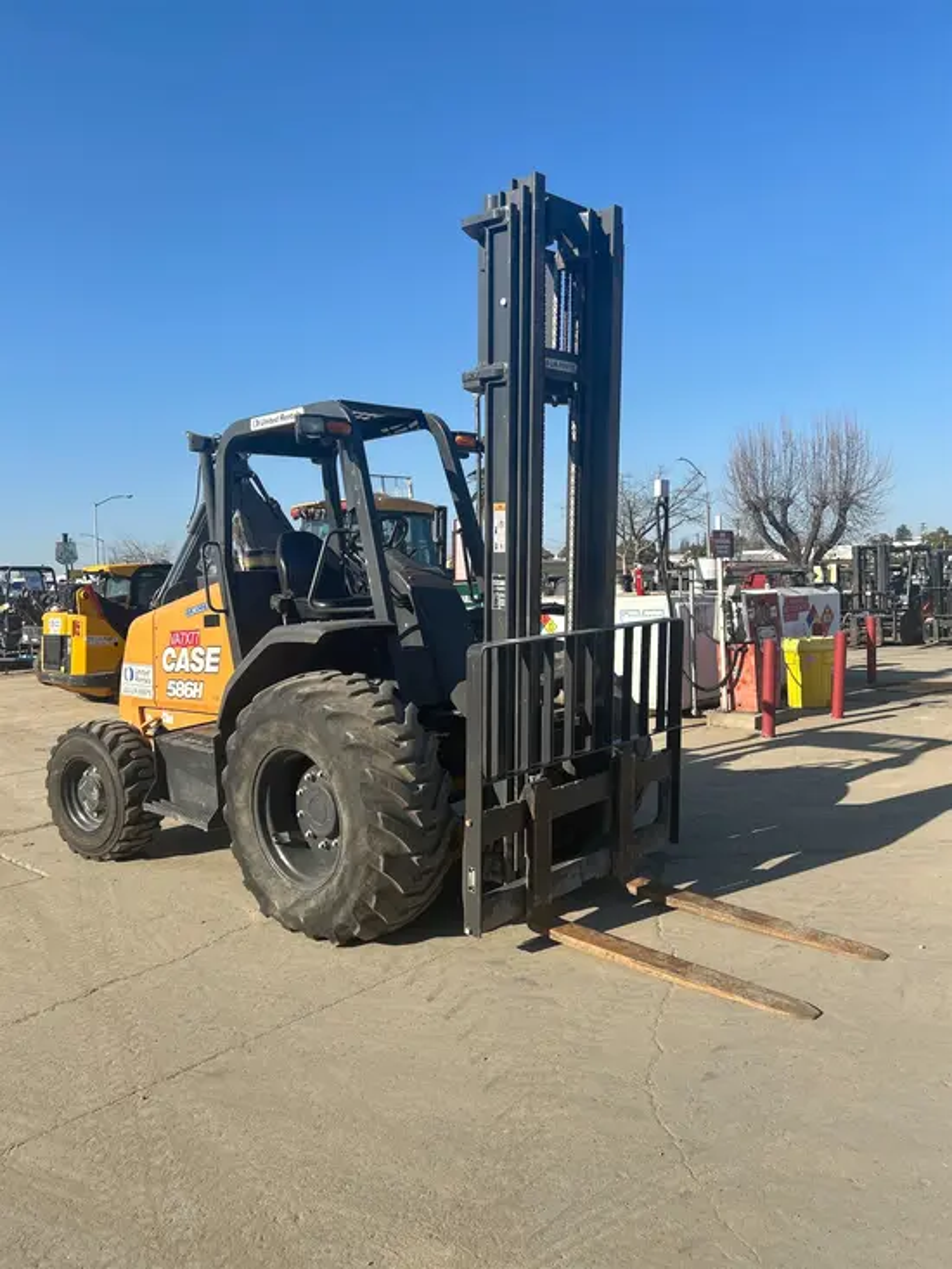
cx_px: 476
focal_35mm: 26
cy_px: 634
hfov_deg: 53.1
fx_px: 953
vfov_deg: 67.3
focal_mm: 5.7
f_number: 1.5
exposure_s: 1/3460
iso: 50
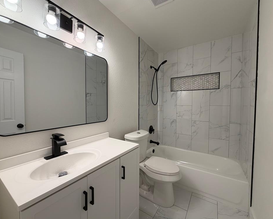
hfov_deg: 96.8
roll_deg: -1.1
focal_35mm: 15
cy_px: 109
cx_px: 139
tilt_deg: -2.9
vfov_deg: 84.0
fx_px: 121
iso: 80
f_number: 2.2
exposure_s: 1/120
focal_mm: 2.22
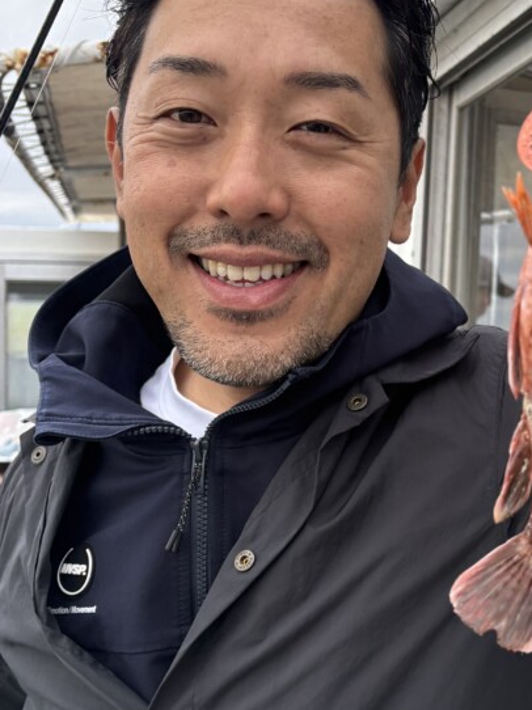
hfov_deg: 29.2
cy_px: 334
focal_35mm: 48
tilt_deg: +5.2
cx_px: 461
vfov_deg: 39.7
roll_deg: -4.8
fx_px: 984
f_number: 1.6
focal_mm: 5.96
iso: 125
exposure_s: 1/131
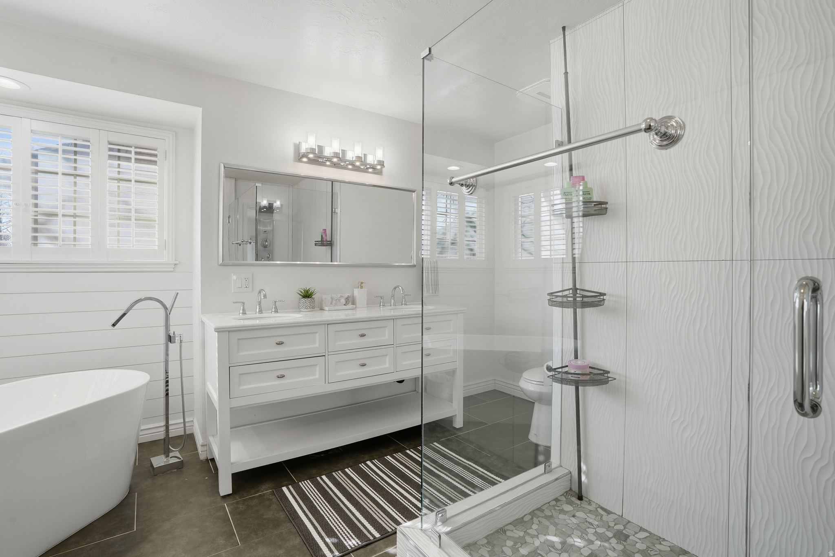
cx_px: 418
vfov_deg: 73.8
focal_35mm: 16
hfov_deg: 96.7
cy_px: 278
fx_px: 371
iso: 250
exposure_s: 1/400
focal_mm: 16
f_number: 9
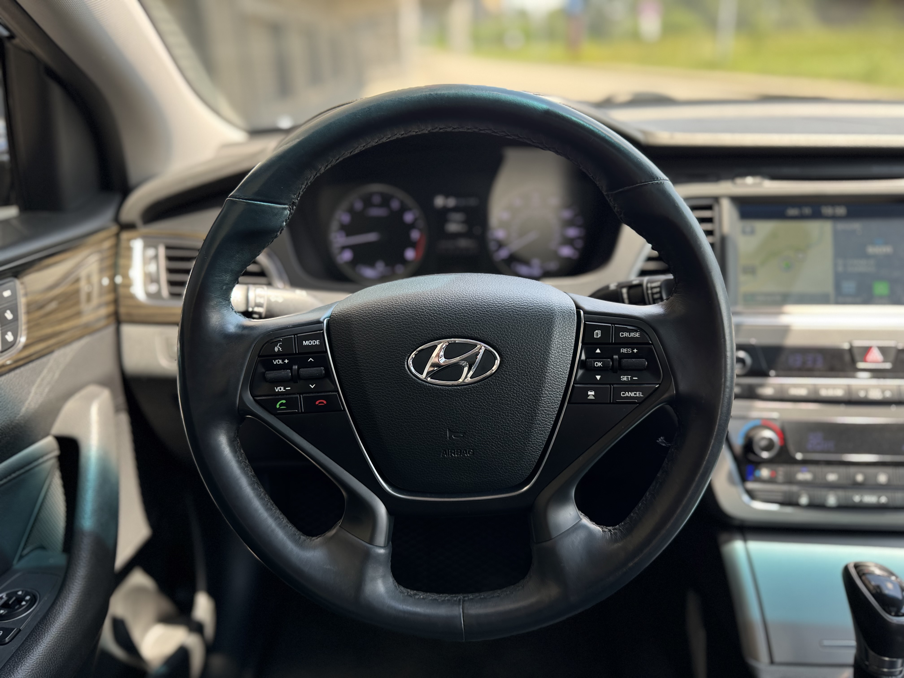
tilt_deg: -22.6
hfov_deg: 71.6
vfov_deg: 56.8
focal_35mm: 24
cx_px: 452
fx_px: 627
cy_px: 339
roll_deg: +2.8
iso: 100
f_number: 1.78
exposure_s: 1/172
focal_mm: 6.76
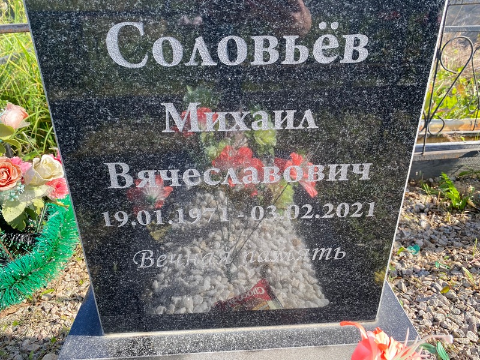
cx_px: 240
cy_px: 180
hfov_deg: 67.3
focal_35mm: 26
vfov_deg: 53.1
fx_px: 361
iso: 32
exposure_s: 1/504
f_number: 1.8
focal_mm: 4.25
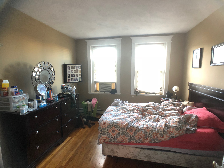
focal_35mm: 28
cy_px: 84
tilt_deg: -7.3
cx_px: 112
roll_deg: -0.6
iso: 100
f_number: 1.8
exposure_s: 1/15
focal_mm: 3.99
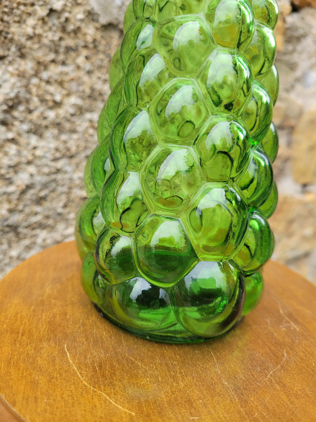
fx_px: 316
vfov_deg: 67.3
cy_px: 211
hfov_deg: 53.1
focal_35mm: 26
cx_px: 158
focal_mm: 5.4
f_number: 1.8
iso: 40
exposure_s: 1/368
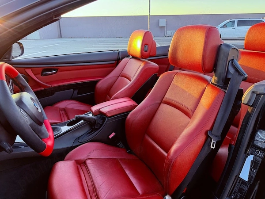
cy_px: 100
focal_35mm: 24
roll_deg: +1.7
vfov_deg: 56.8
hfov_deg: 71.6
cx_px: 132
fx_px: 184
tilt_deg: -20.8
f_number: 1.78
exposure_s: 1/155
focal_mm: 6.76
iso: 200
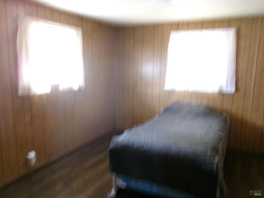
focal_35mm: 28
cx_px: 132
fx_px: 214
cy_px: 99
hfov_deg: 63.4
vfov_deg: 49.7
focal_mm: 5.1
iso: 800
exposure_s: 1/4
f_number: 3.9
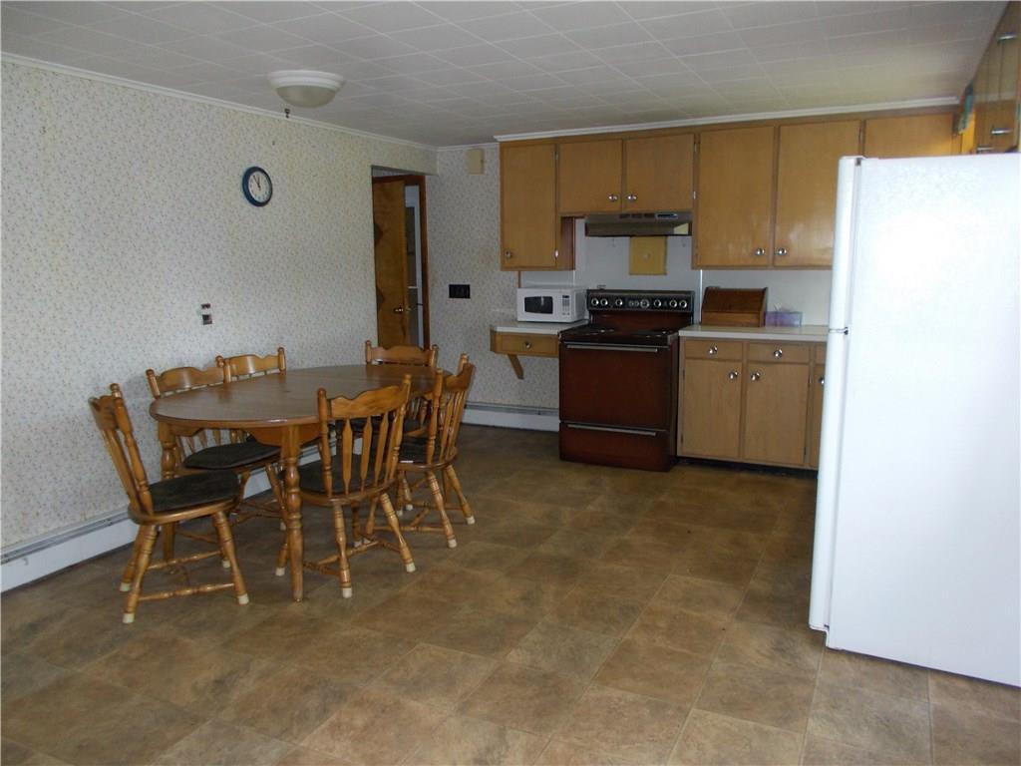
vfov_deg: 53.1
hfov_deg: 67.3
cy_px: 383
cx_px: 510
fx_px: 767
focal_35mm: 26
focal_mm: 4.6
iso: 220
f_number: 3.2
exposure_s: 1/25
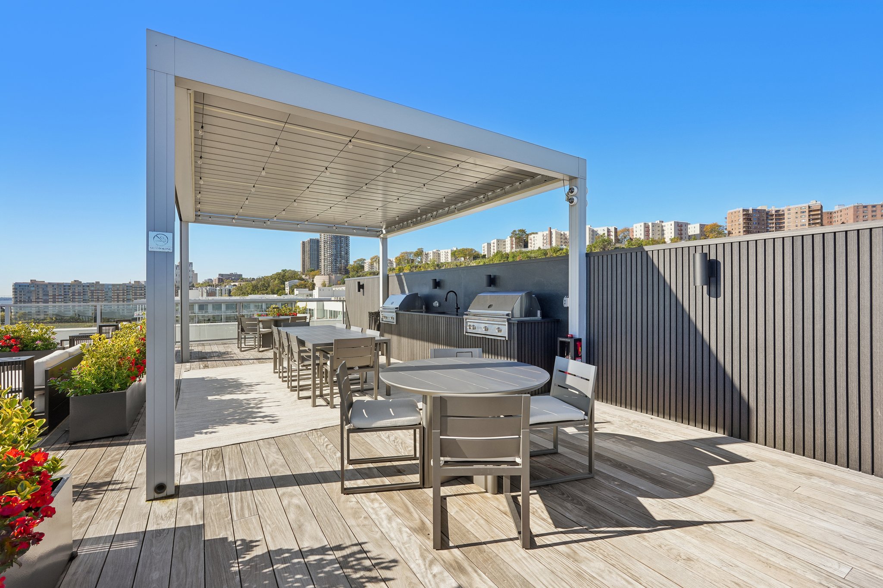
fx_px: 392
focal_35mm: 16
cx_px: 442
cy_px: 294
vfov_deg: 73.7
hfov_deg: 96.7
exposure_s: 1/200
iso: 100
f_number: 8
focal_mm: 16
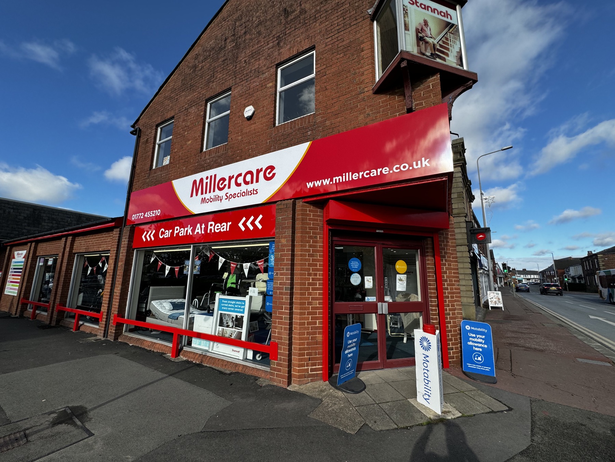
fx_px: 249
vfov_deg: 85.7
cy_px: 231
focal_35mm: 14
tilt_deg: +10.5
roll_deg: -0.5
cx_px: 308
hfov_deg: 102.1
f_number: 2.2
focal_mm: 2.22
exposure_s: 1/1094
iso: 40
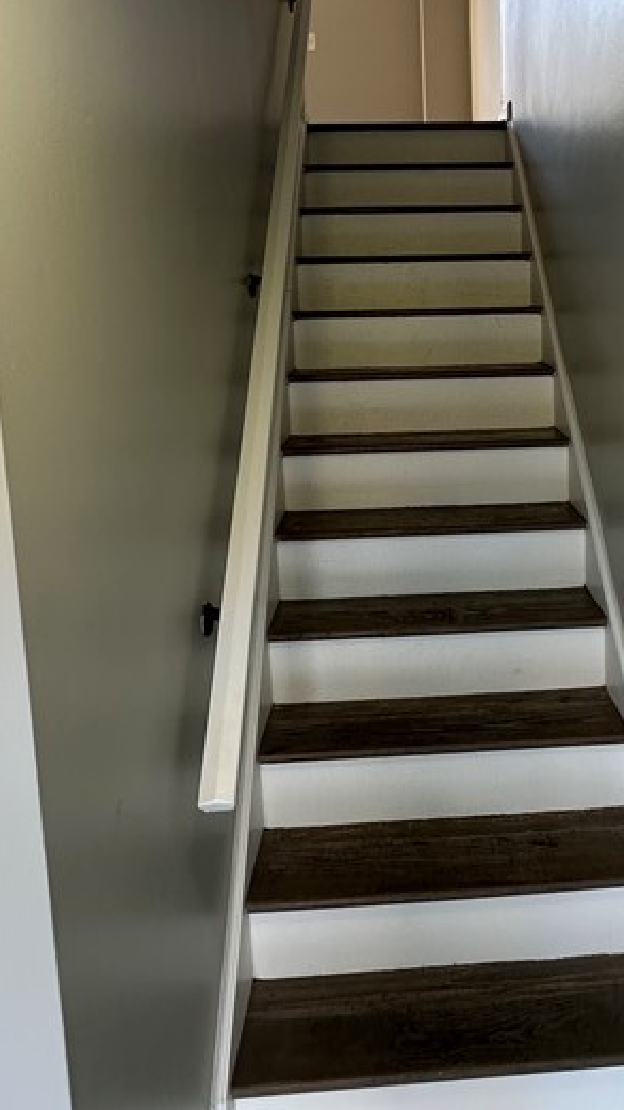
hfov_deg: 38.1
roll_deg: +0.6
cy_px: 447
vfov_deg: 63.8
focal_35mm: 30
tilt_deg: -9.6
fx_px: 883
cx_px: 456
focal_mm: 2.22
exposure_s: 1/60
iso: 160
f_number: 2.2
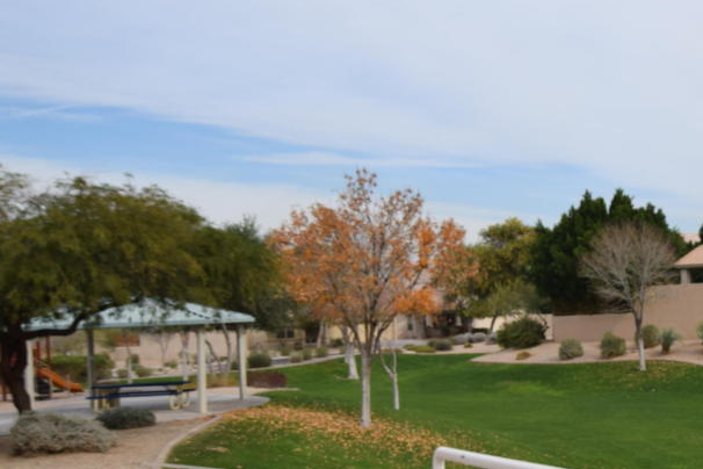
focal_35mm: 57
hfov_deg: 33.8
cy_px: 318
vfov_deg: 23.7
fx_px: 1113
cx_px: 585
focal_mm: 20
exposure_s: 1/400
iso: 200
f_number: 10
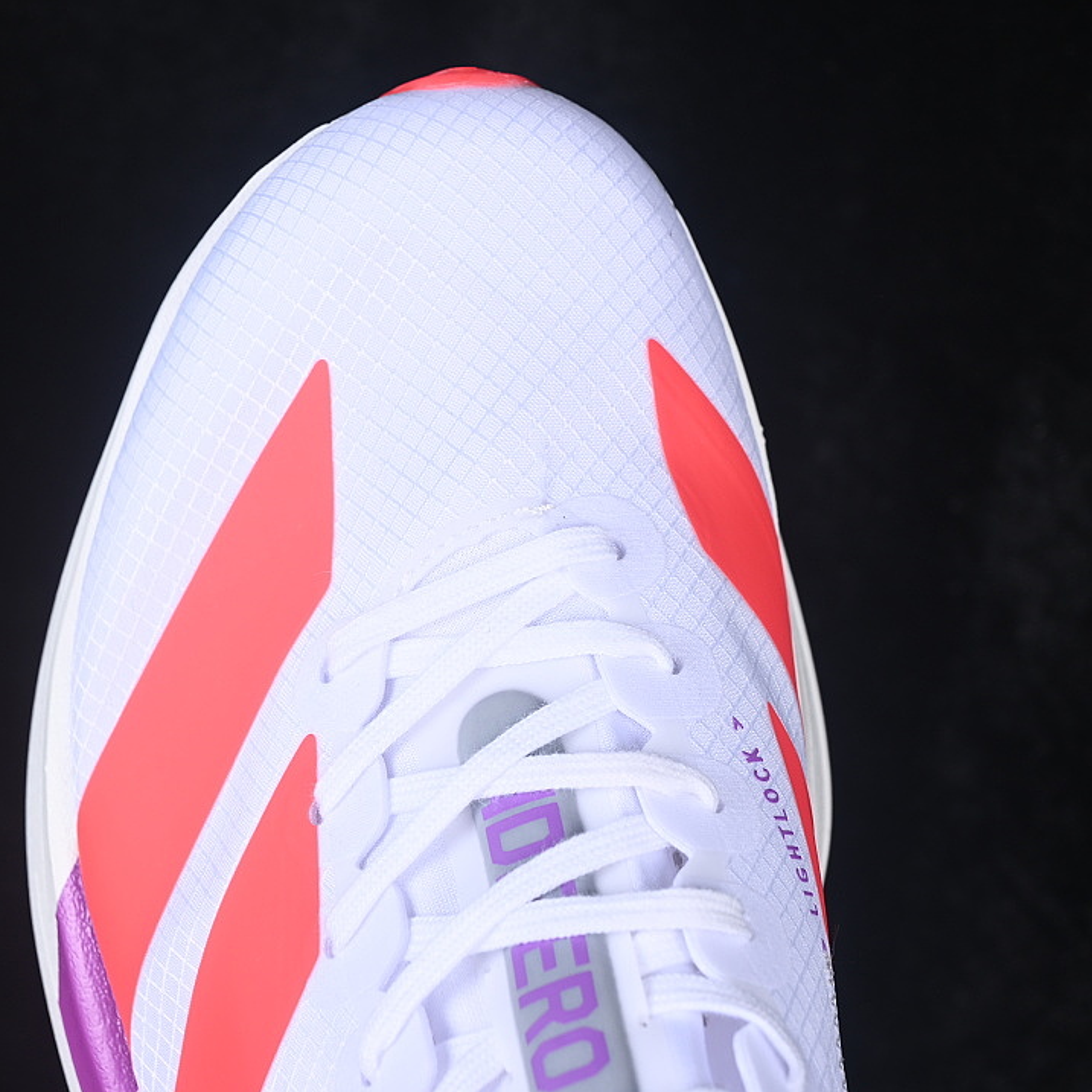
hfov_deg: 18.1
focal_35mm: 96
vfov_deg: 18.1
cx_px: 451
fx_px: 3426
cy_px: 547
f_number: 7.1
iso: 160
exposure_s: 1/80
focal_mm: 50
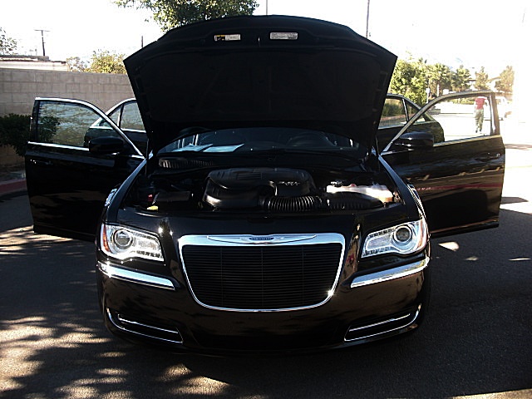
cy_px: 200
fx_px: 553
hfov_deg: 51.4
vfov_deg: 39.7
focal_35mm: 36
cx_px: 266
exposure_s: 1/100
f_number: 2.8
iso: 50
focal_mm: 6.3
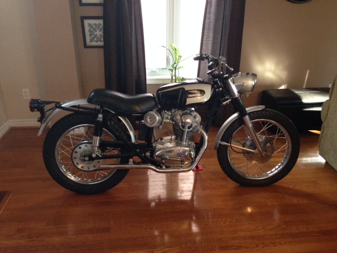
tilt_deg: -21.6
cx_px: 168
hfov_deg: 55.4
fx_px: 321
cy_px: 126
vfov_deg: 42.9
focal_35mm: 33
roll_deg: -0.2
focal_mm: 4.12
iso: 400
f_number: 2.4
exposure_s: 1/20
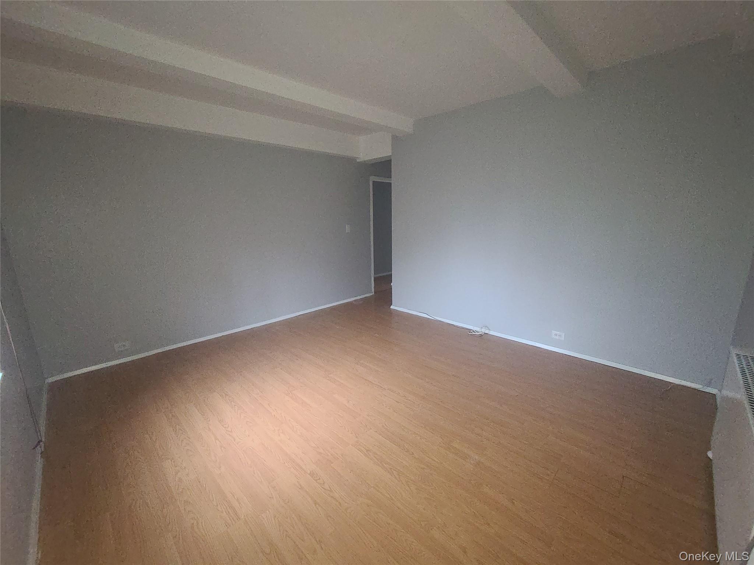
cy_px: 282
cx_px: 377
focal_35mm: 13
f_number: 2.2
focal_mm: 2.2
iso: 640
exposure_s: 1/24
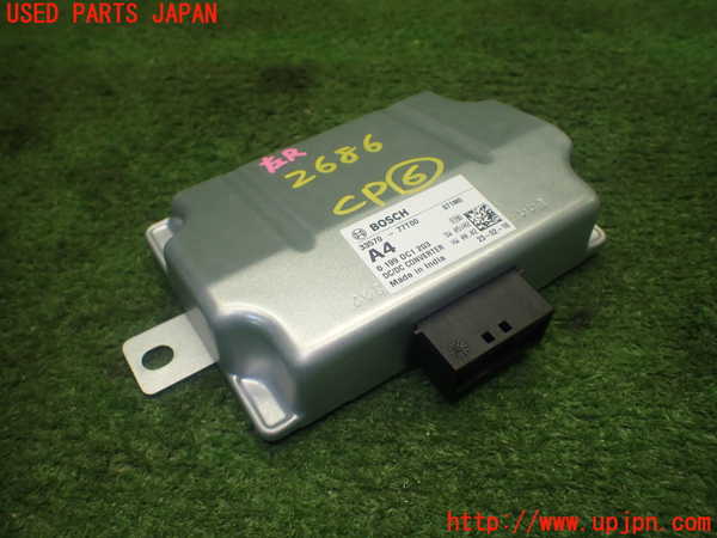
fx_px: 621
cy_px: 269
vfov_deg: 46.8
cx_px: 358
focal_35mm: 30
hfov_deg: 60.0
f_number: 2.3
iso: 200
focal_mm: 5.4
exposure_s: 1/125
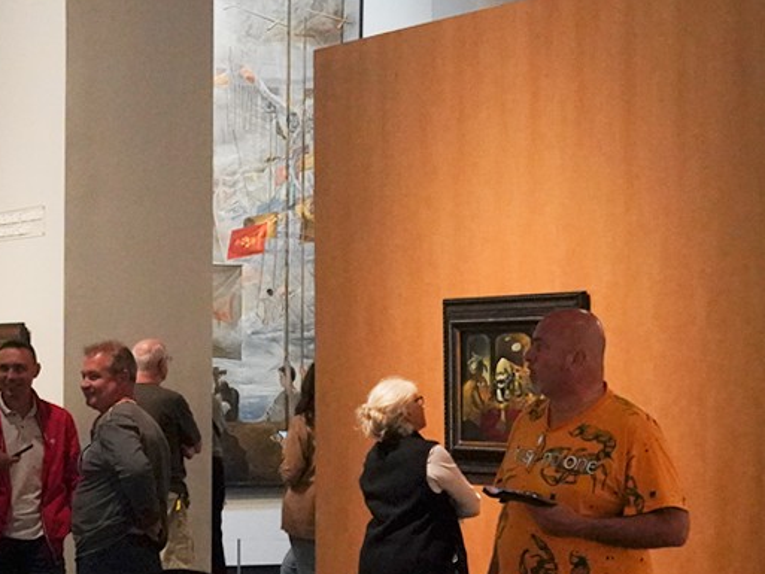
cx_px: -82
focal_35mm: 105
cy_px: 349
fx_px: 2321
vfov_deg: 14.1
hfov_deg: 18.0
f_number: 6.3
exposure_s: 1/100
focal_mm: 28
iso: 8000
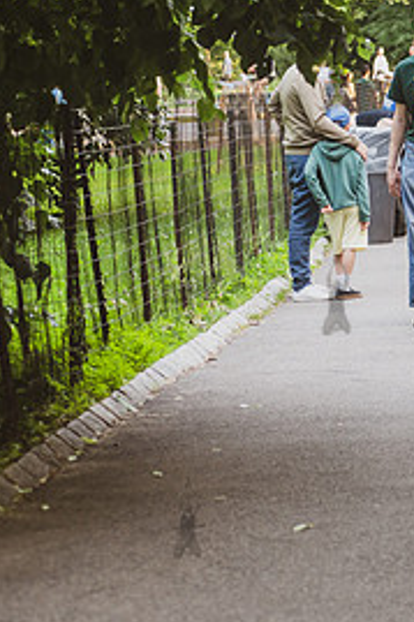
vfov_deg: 11.9
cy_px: 182
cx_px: 633
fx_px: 2988
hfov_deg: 7.8
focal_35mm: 173
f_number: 3.5
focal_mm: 80
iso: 800
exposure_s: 1/200
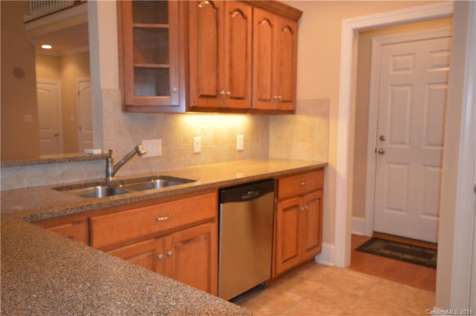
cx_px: 238
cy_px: 158
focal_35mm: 30
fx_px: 396
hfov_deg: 62.0
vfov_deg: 43.5
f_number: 5.6
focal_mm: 20
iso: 2500
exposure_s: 1/60
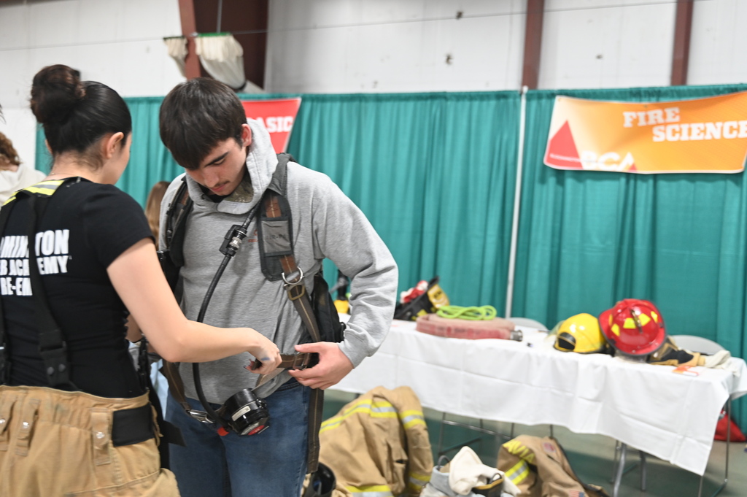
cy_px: 248
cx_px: 374
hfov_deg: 50.7
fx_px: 788
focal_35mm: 38
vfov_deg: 35.0
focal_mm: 38
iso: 1800
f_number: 2.8
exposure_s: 1/125
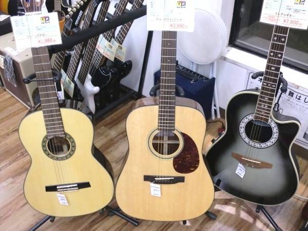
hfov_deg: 52.6
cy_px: 116
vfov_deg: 40.7
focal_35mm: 35
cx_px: 154
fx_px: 311
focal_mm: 6.3
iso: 320
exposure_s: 1/60
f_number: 3.1
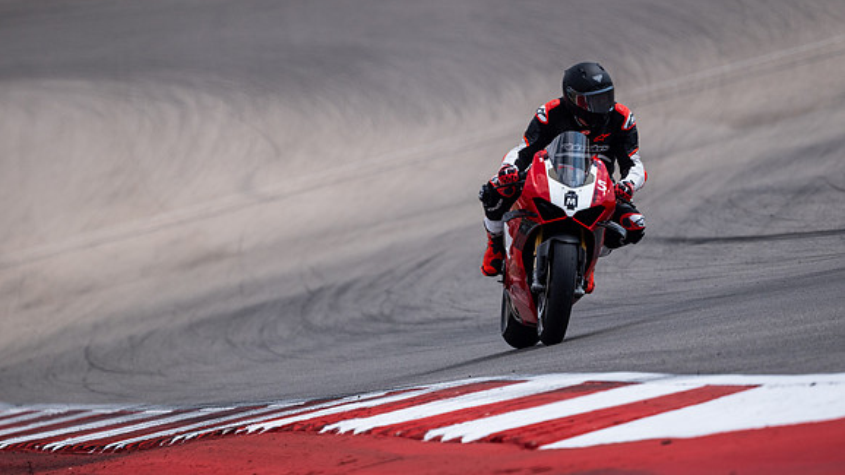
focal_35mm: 789
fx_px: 17677
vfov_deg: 1.5
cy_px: 220
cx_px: 422
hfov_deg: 2.7
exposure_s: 1/2500
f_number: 5.6
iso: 400
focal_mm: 500
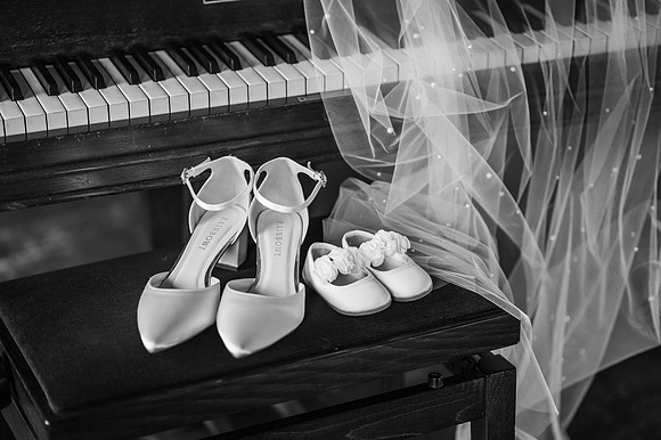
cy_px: 220
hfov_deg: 23.9
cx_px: 330
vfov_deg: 16.1
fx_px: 1560
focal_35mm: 85
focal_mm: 85
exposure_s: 1/200
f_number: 2
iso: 220
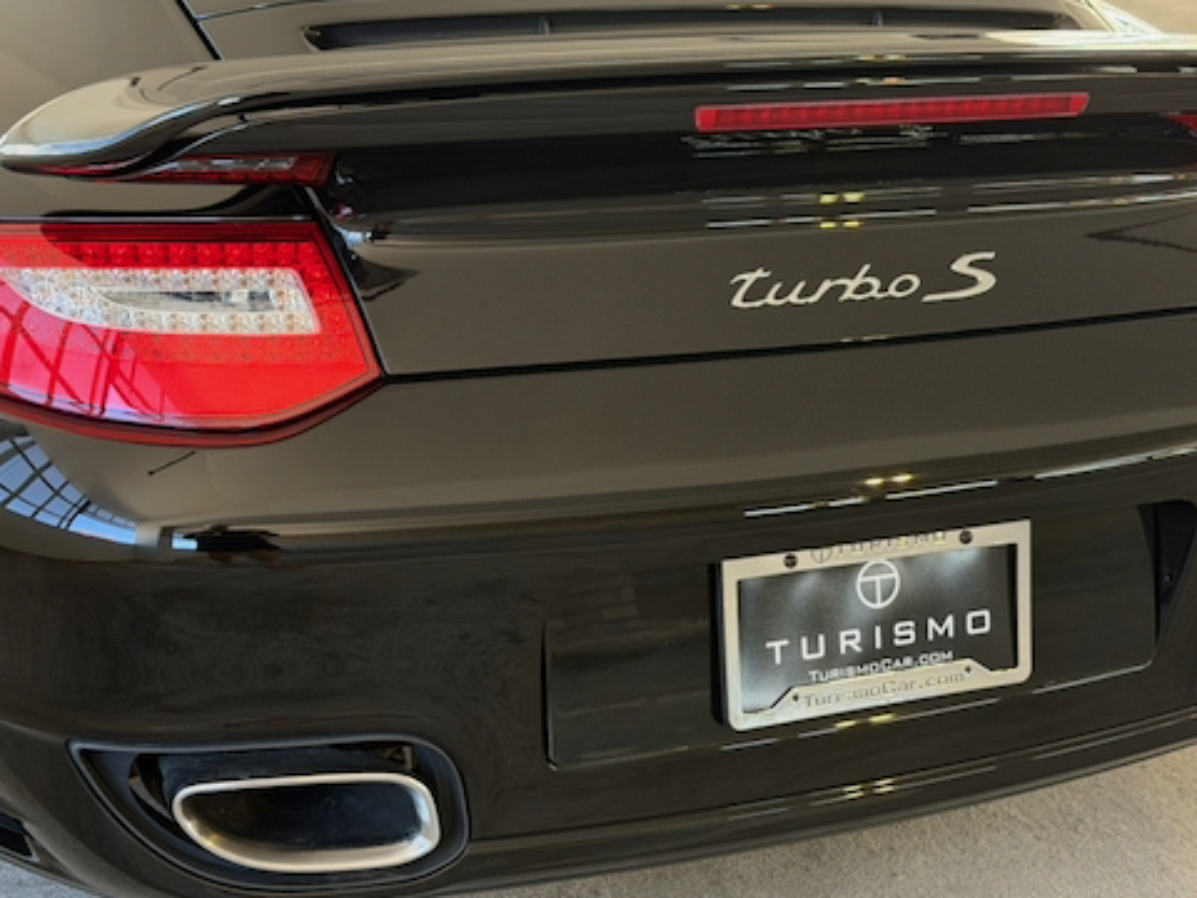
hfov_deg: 30.2
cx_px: 708
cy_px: 449
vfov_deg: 22.9
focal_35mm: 64
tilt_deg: -20.2
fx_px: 2213
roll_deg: -1.8
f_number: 1.78
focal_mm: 6.76
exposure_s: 1/64
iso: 160
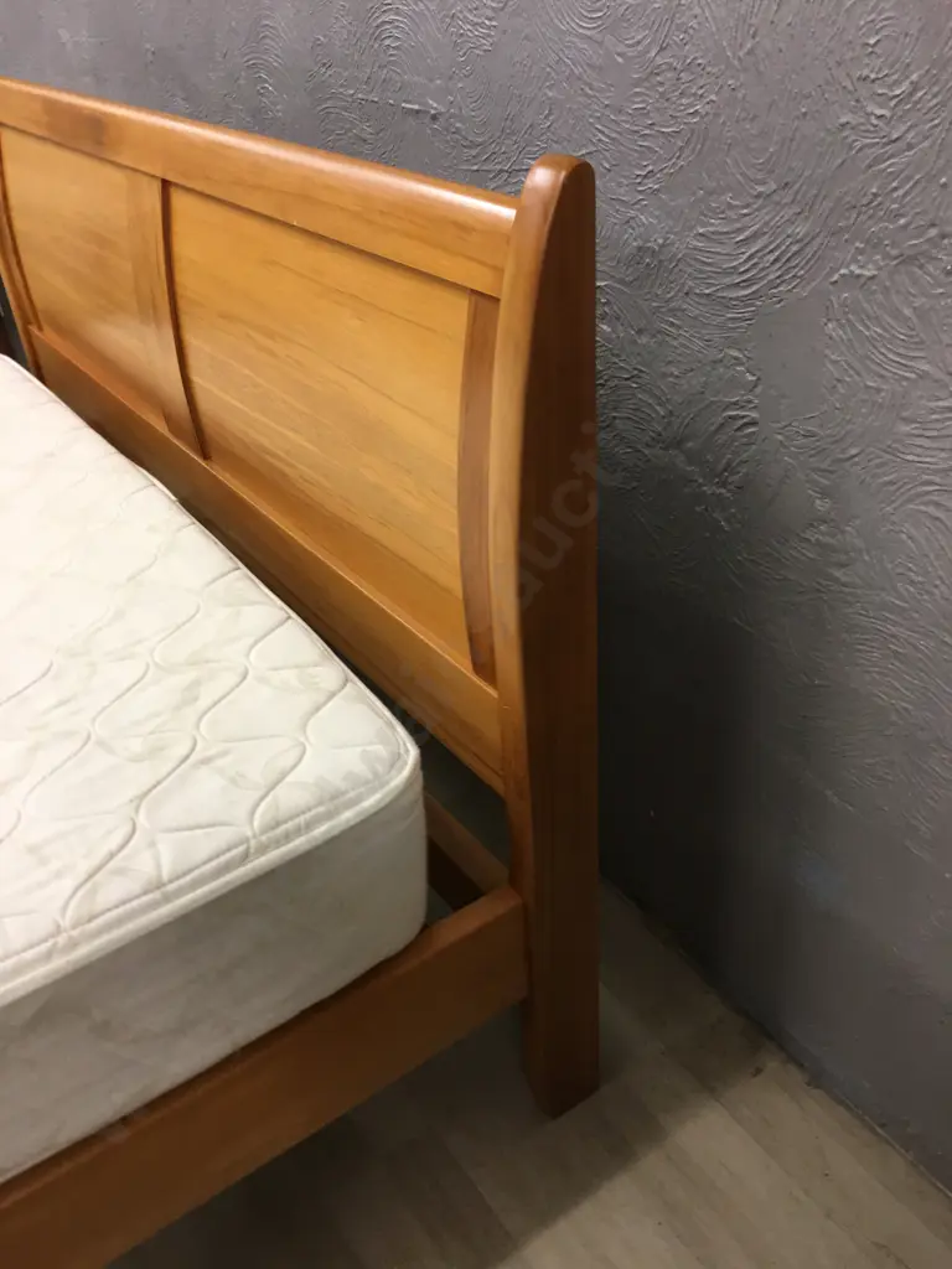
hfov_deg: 48.2
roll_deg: +5.7
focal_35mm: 29
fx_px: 1063
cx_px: 476
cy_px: 634
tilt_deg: -32.3
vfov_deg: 61.7
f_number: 2.2
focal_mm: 4.15
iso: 40
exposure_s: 1/17
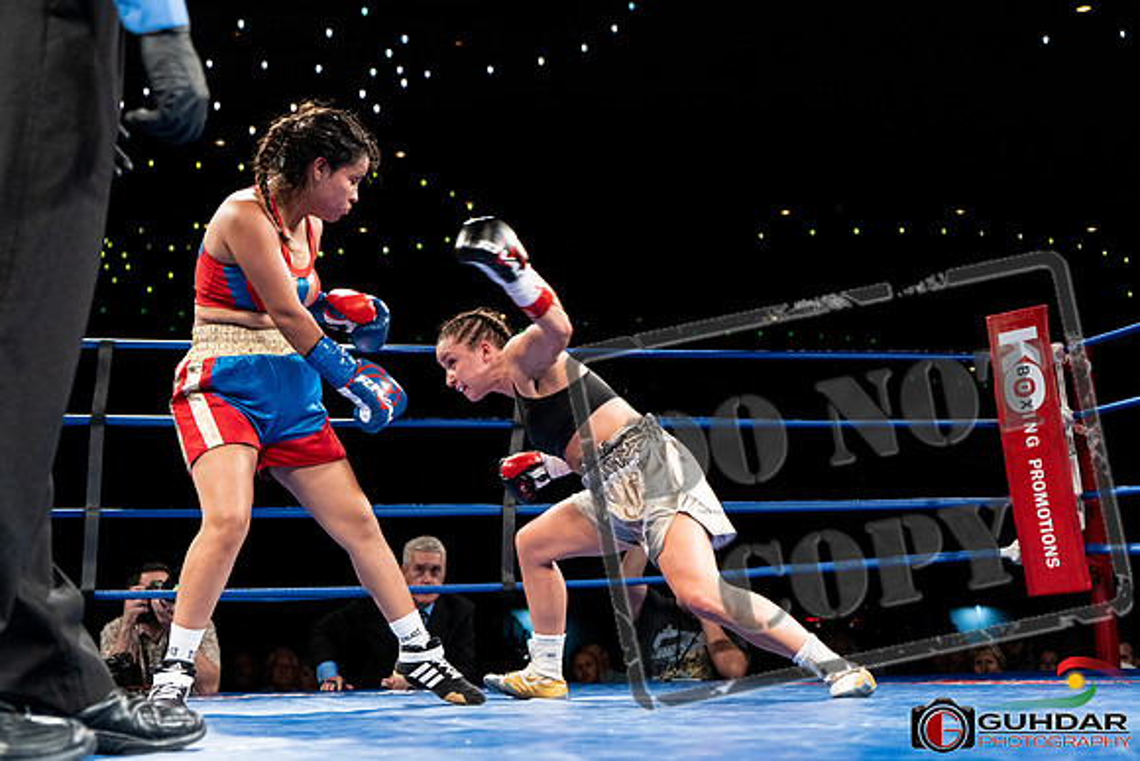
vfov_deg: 27.0
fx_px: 1584
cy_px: 380
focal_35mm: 50
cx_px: 570
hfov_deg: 39.6
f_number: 4
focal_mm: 50
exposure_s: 1/800
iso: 3200
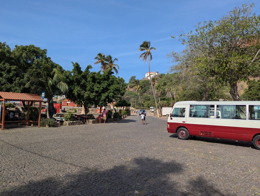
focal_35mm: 24
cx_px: 130
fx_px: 180
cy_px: 98
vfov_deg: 56.9
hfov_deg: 71.5
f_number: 1.85
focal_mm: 6.81
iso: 45
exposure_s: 1/3650
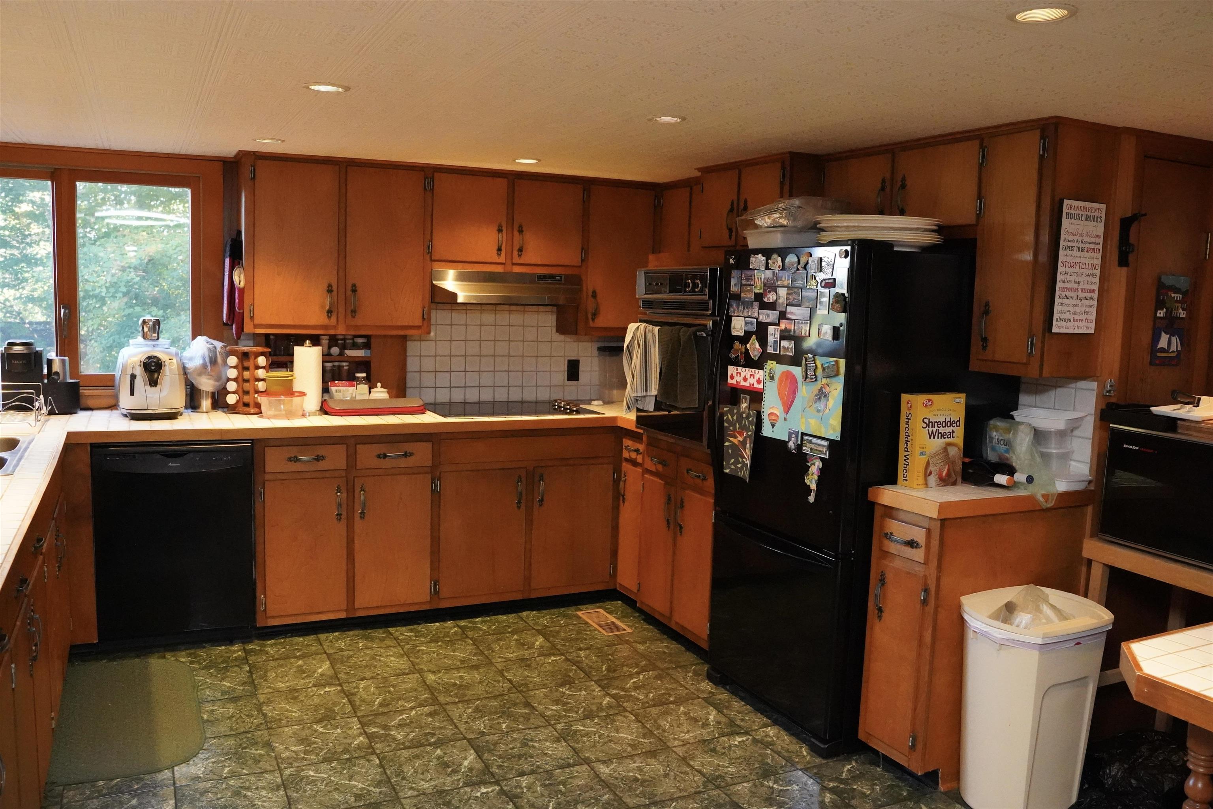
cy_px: 404
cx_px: 606
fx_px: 943
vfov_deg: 46.4
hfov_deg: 65.5
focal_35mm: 28
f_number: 8
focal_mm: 28
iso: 25600
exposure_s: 1/250
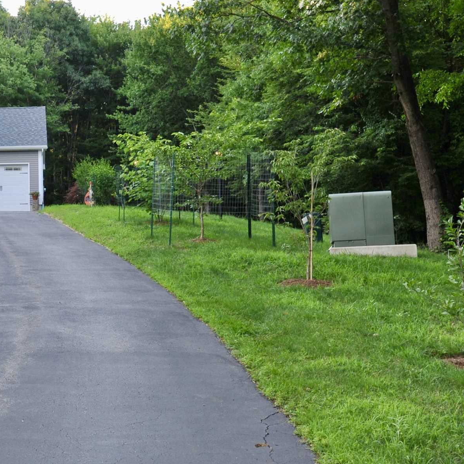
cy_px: 220
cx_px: -9
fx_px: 1001
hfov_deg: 24.8
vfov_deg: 26.1
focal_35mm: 66
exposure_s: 1/60
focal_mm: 30
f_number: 8
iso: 220
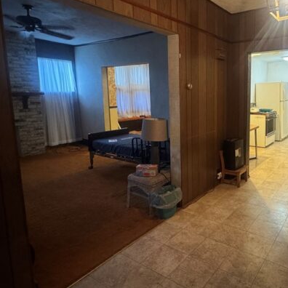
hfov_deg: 60.1
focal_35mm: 25
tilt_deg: -7.8
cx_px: 209
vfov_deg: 62.7
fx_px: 235
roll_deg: +0.0
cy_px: 124
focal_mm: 2.22
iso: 1000
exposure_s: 1/40
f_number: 2.2
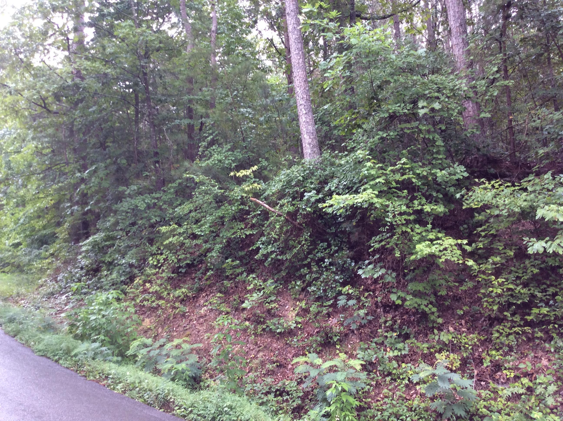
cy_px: 210
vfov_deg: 44.1
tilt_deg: +8.3
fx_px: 520
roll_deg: +1.7
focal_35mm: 32
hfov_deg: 56.9
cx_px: 282
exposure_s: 1/40
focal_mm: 3.3
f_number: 2.4
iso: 40
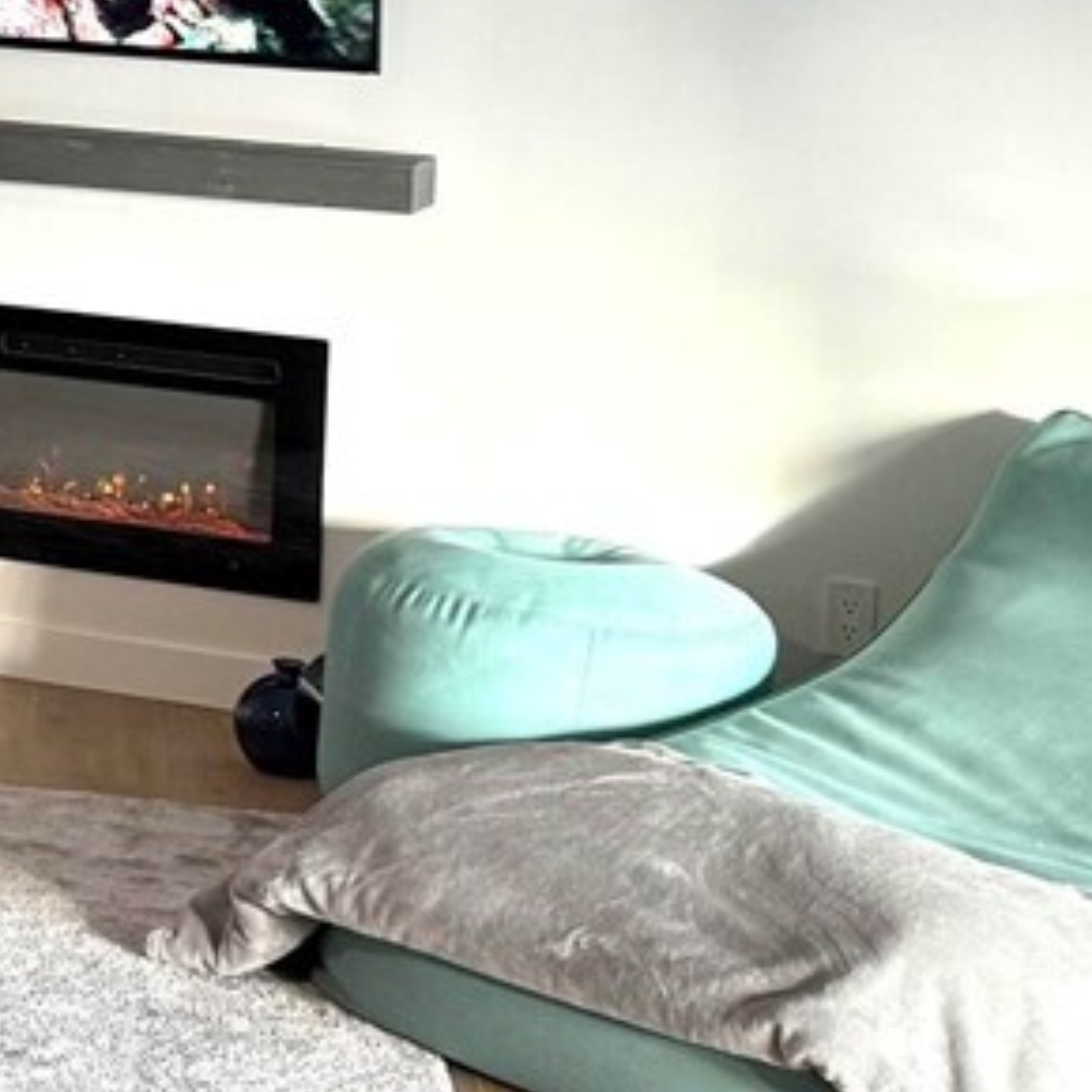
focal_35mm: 117
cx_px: -881
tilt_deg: -2.5
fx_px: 4176
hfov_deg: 13.4
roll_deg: -1.6
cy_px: -139
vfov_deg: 14.5
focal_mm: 6.76
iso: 160
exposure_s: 1/60
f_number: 1.78
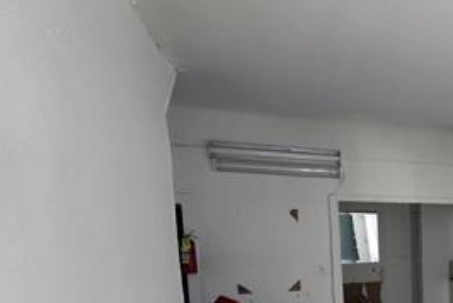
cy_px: 264
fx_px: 441
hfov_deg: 42.1
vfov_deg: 36.0
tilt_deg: -4.6
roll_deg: +1.2
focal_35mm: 35
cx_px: 506
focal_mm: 2.22
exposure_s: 1/88
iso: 320
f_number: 2.2
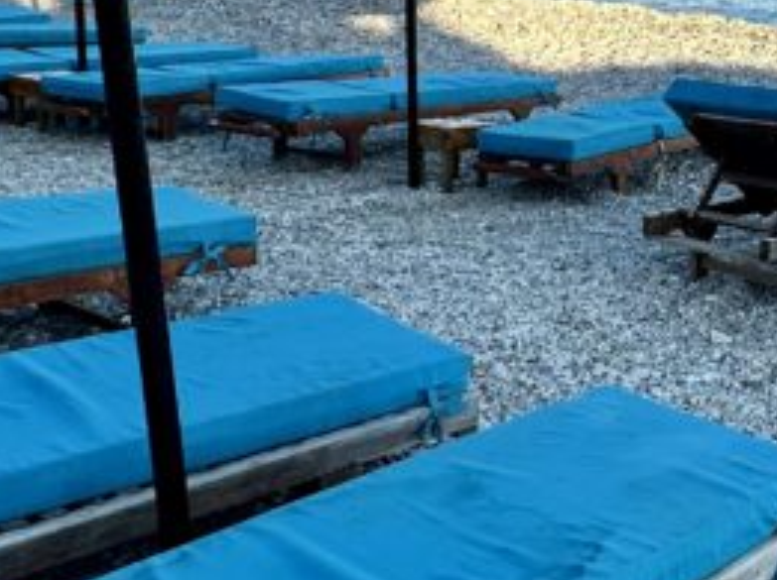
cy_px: 92
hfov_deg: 30.6
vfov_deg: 25.9
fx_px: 1233
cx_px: 890
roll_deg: -3.6
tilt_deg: -9.8
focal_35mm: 55
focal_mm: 2.22
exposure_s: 1/842
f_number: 2.2
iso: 40
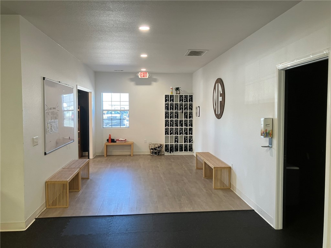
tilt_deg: -1.6
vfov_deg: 49.7
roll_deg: -0.3
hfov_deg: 63.4
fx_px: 268
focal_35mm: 28
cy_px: 124
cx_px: 166
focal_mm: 3.99
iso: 80
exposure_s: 1/60
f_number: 1.8
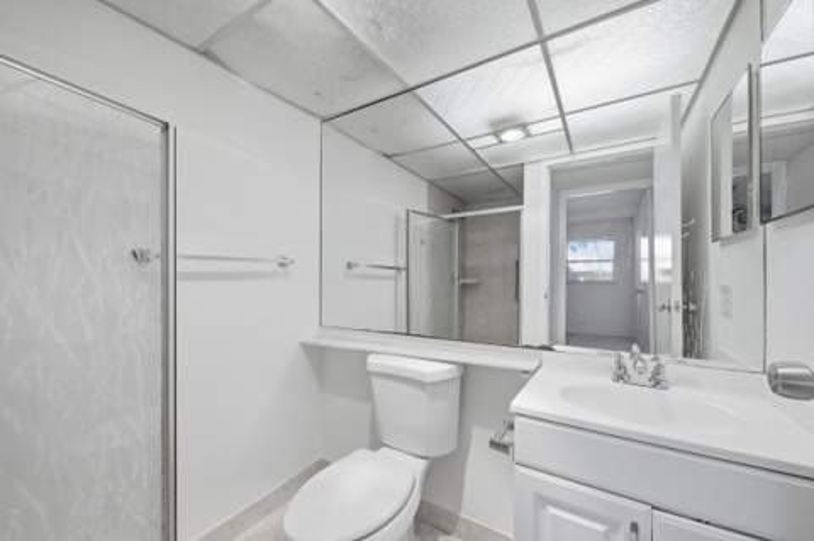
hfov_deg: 104.3
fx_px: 316
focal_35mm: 14
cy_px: 270
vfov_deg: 81.1
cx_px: 407
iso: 2500
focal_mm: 14
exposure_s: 1/4000
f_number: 8
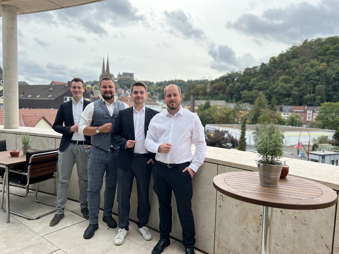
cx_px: 170
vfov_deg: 53.1
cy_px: 127
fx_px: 255
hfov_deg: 67.3
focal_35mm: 26
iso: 50
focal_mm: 5.7
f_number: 1.5
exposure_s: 1/1511
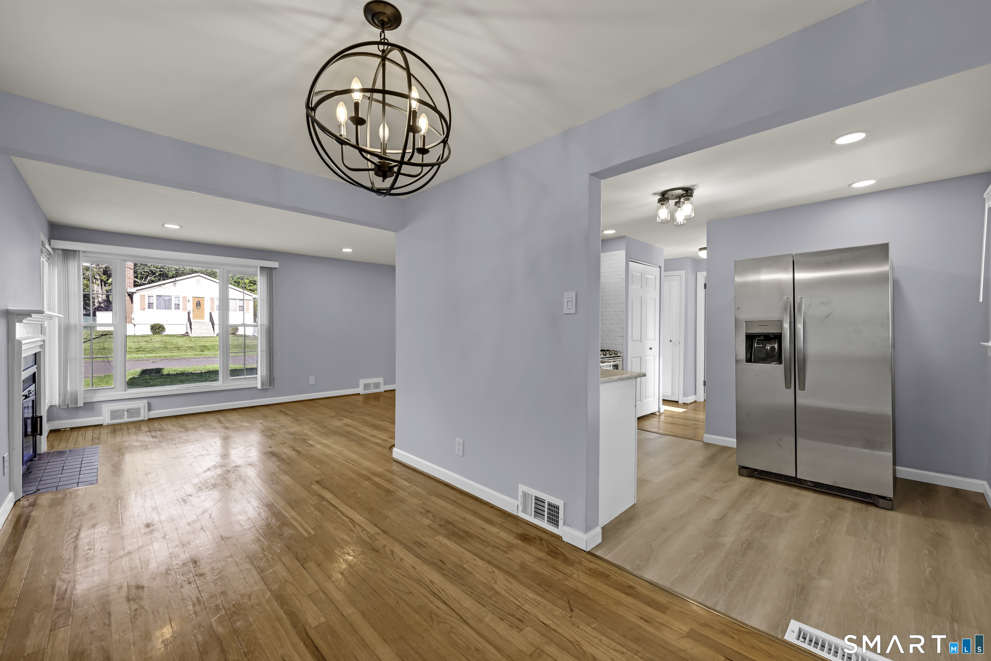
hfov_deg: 104.3
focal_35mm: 14
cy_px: 330
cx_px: 496
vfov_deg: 81.2
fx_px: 385
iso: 250
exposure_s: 1/320
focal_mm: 14
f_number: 8
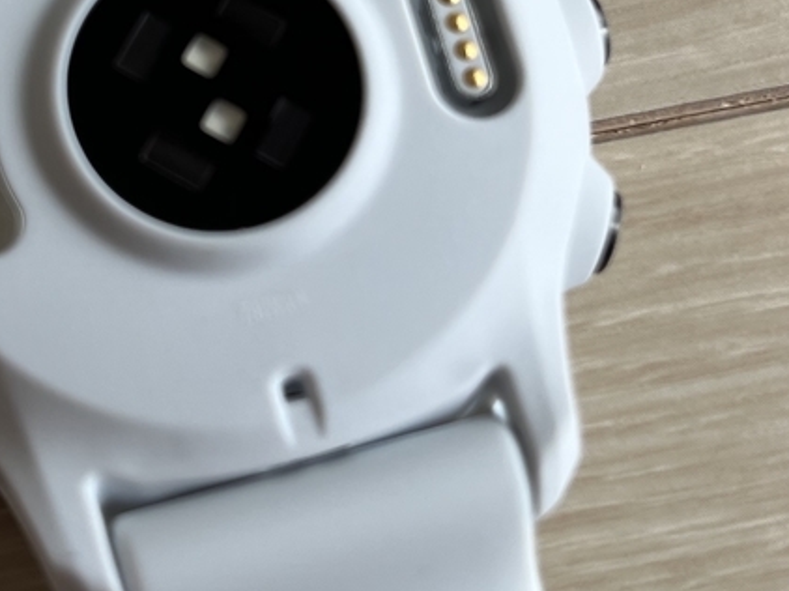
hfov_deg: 26.2
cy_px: 26
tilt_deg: -71.6
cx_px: 271
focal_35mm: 74
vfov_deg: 19.4
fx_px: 1686
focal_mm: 5.1
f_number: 1.6
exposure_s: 1/127
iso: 32
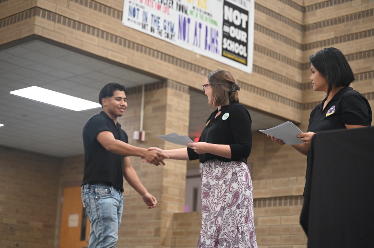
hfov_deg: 28.5
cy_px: 124
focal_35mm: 71
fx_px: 737
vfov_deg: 19.2
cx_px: 187
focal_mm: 71
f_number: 2.8
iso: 2000
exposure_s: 1/125
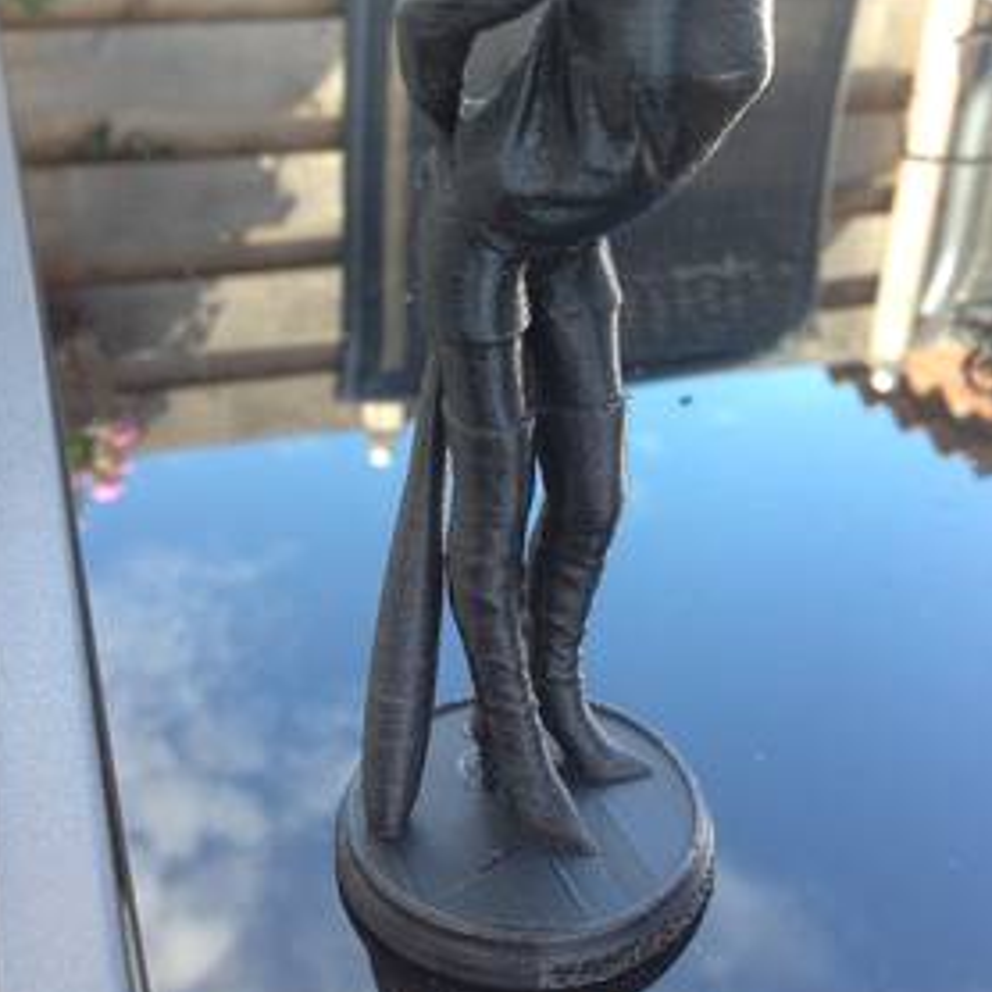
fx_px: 1362
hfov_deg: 40.0
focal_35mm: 42
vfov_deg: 39.6
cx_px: 514
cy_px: 332
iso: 64
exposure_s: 1/120
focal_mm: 4.13
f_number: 2.4
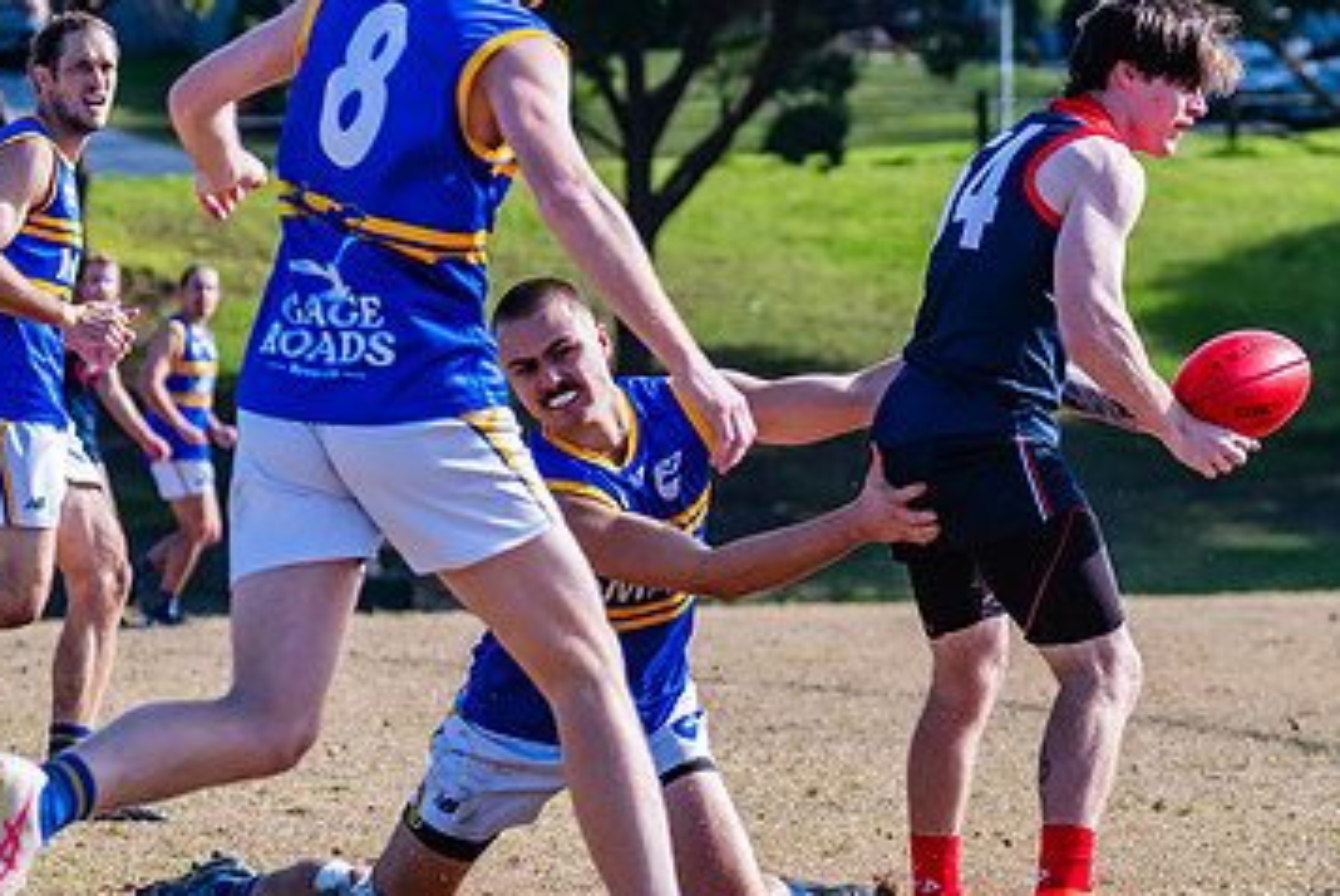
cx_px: 1188
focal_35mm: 381
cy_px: 481
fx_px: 14193
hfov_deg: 5.4
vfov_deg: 3.6
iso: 640
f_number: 6.3
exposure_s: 1/1600
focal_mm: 170
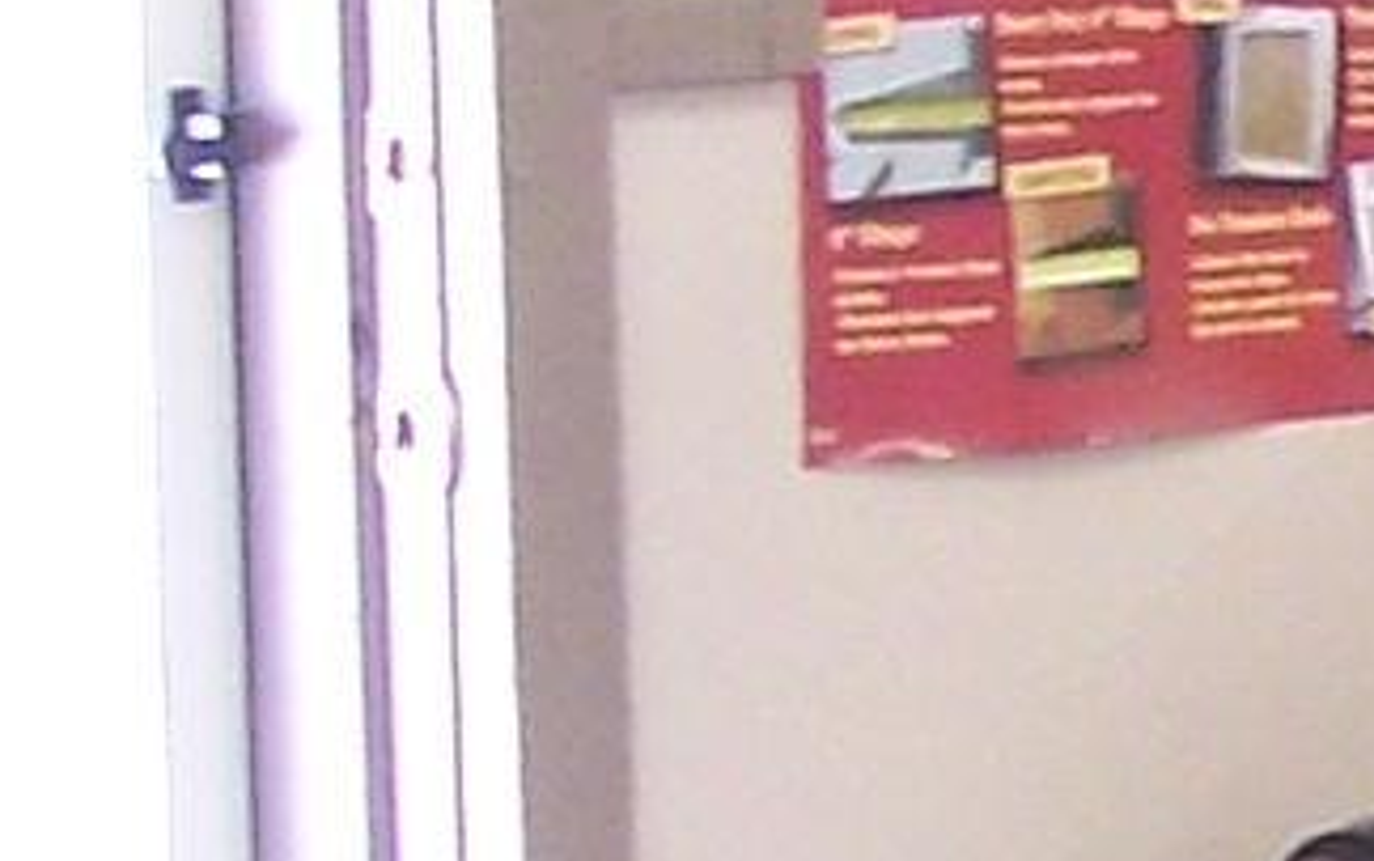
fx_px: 11991
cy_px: 721
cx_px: 3558
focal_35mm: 320
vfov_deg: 4.1
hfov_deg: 6.2
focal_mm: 6.3
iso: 140
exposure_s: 1/8
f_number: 2.8
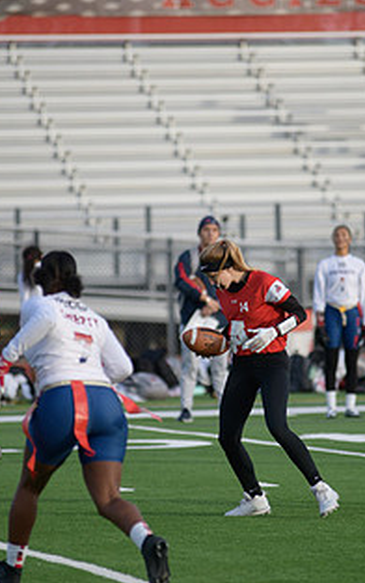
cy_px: 295
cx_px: 244
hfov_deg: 3.5
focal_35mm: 378
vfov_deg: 5.6
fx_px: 6008
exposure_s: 1/4000
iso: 640
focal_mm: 200
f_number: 2.8
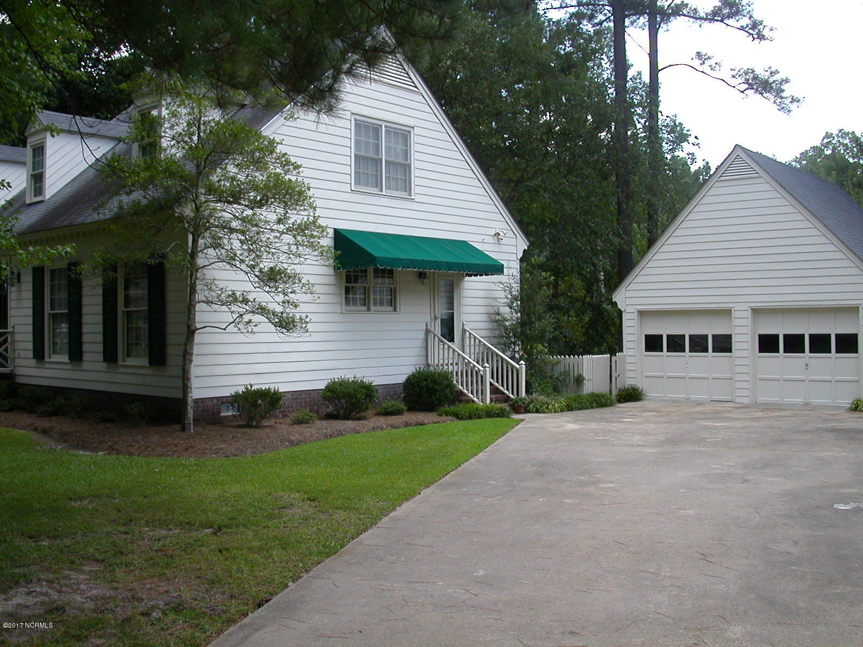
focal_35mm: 37
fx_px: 922
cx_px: 432
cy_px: 324
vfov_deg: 38.7
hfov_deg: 50.1
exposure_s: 1/168
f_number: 4.5
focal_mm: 5.6
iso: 100
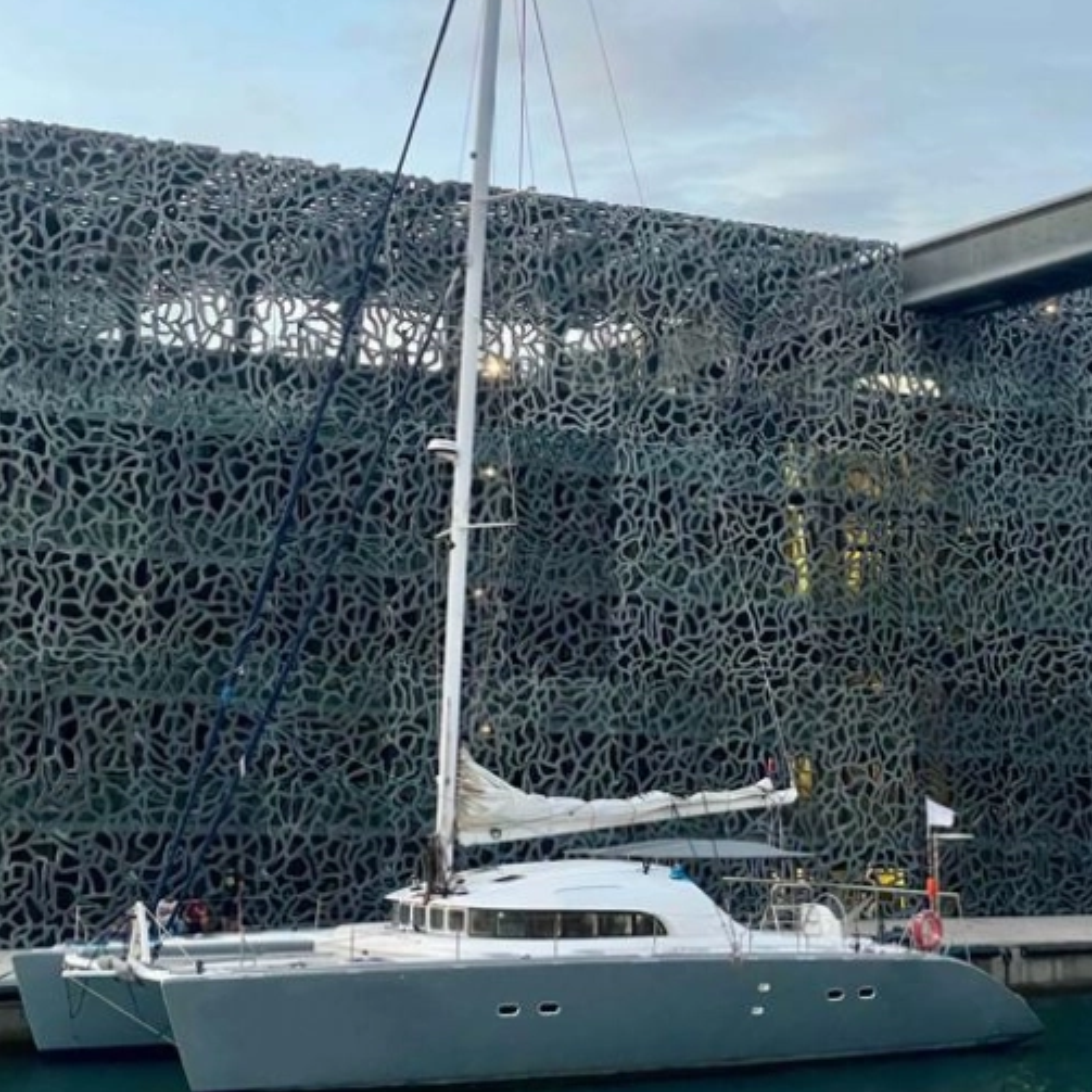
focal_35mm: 67
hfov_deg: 25.7
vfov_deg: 25.7
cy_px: 434
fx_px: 2391
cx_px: 523
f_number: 2
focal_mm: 6
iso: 800
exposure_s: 1/52
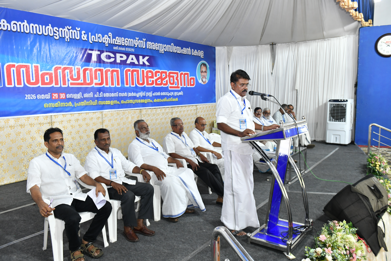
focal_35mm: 29
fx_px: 315
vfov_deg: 45.0
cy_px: 130
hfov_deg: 63.7
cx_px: 196
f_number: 4.5
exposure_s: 1/160
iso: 1600
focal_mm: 29
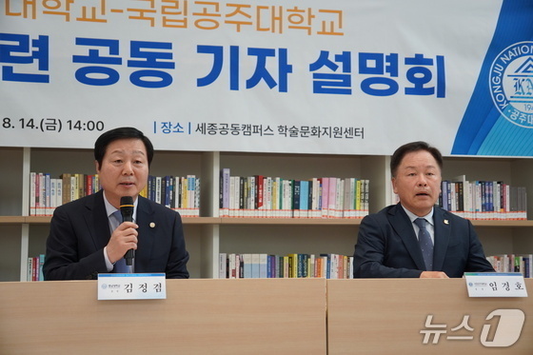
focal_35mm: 63
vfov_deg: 21.6
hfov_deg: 31.9
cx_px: 266
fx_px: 932
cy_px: 178
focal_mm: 42
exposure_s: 1/160
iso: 640
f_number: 4.5
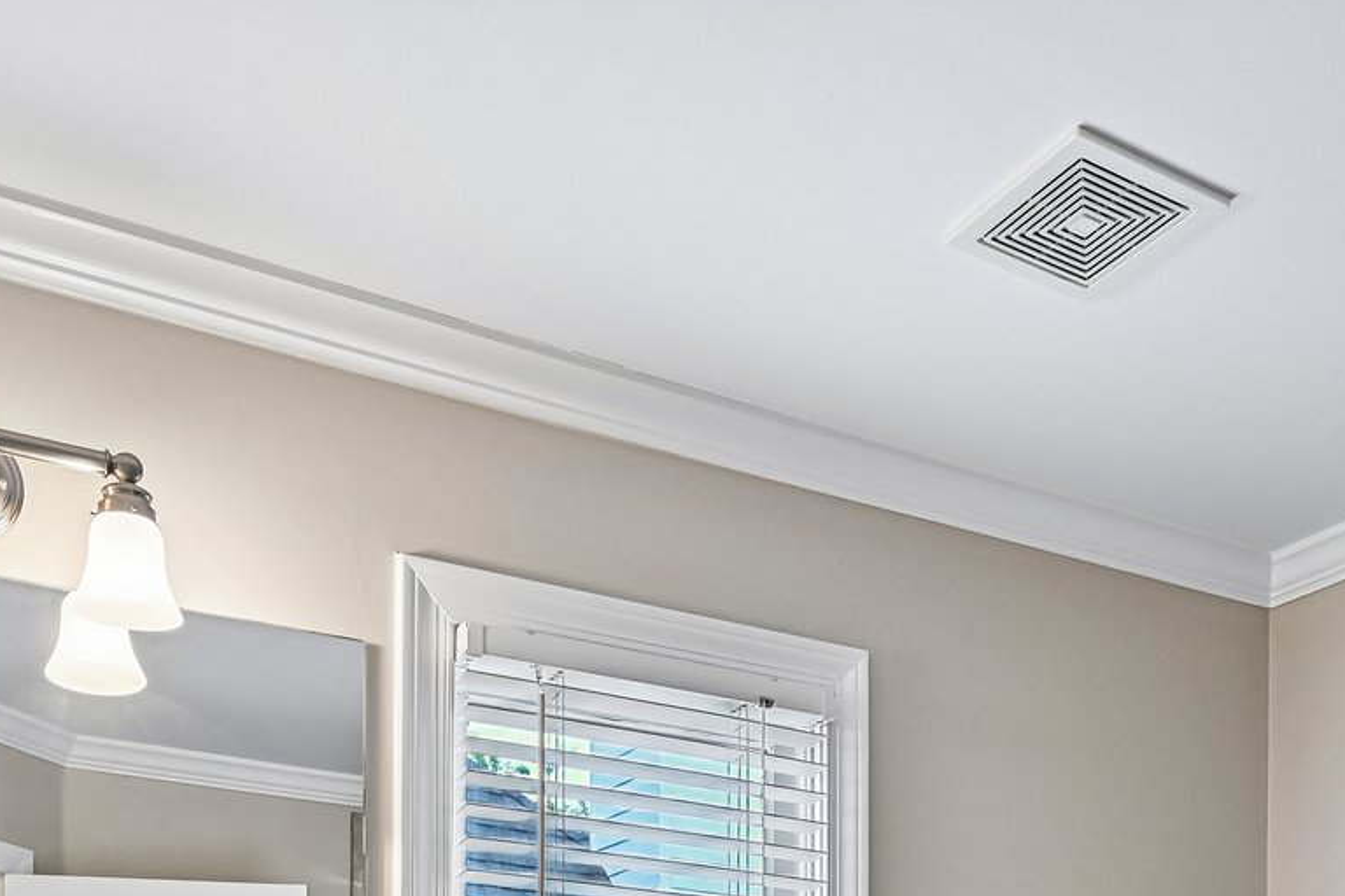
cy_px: 1186
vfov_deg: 26.9
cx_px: 708
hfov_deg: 47.0
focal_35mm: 41
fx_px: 1544
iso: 360
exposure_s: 1/15
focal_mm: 15.5
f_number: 8
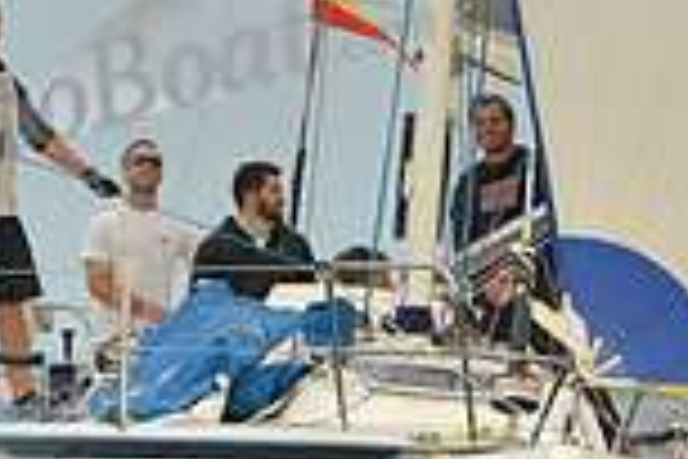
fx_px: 14447
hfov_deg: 2.7
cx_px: 675
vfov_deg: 1.8
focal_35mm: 756
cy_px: 259
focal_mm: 200
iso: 800
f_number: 5
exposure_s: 1/500
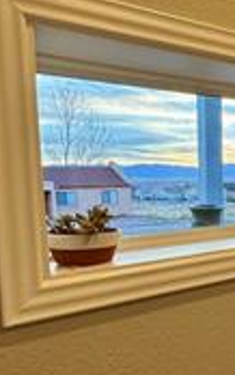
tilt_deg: -7.0
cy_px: 228
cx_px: 269
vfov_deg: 47.8
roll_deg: +1.3
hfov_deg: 28.0
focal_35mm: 41
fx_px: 419
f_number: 2.2
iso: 250
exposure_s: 1/120
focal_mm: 2.22
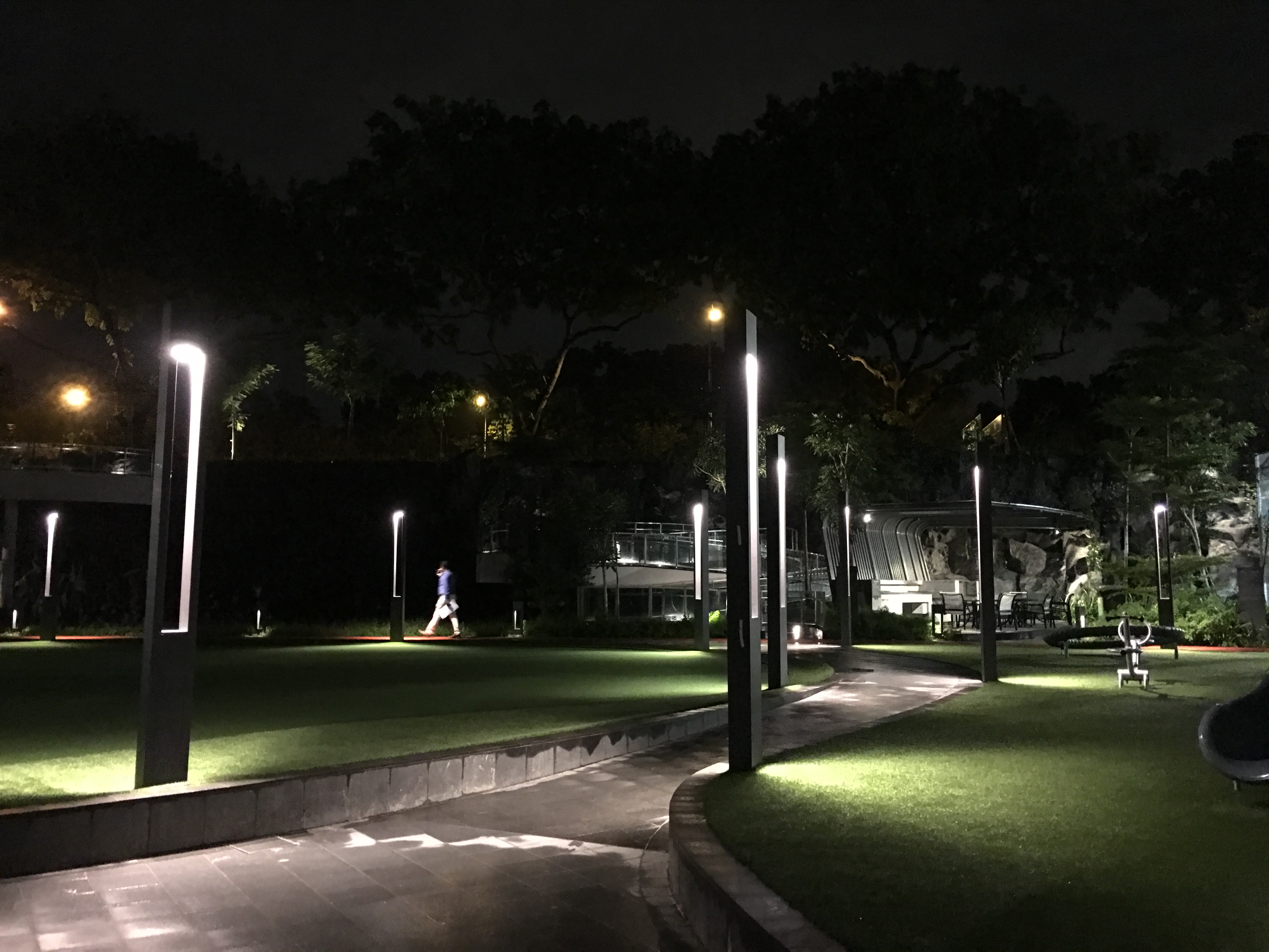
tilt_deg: +7.0
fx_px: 1063
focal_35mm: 29
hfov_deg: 61.7
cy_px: 476
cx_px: 634
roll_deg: -0.1
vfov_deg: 48.2
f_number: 2.2
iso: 200
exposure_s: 1/4
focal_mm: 4.15
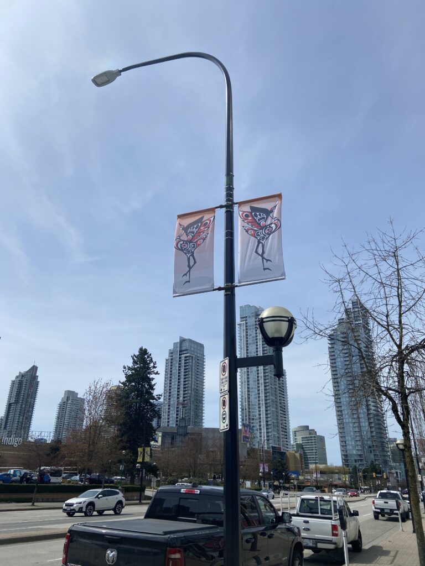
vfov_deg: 67.3
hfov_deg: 53.1
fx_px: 426
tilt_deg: +28.0
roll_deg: -1.7
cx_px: 212
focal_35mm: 26
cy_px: 283
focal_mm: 4.25
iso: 32
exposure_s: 1/5747
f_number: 1.8
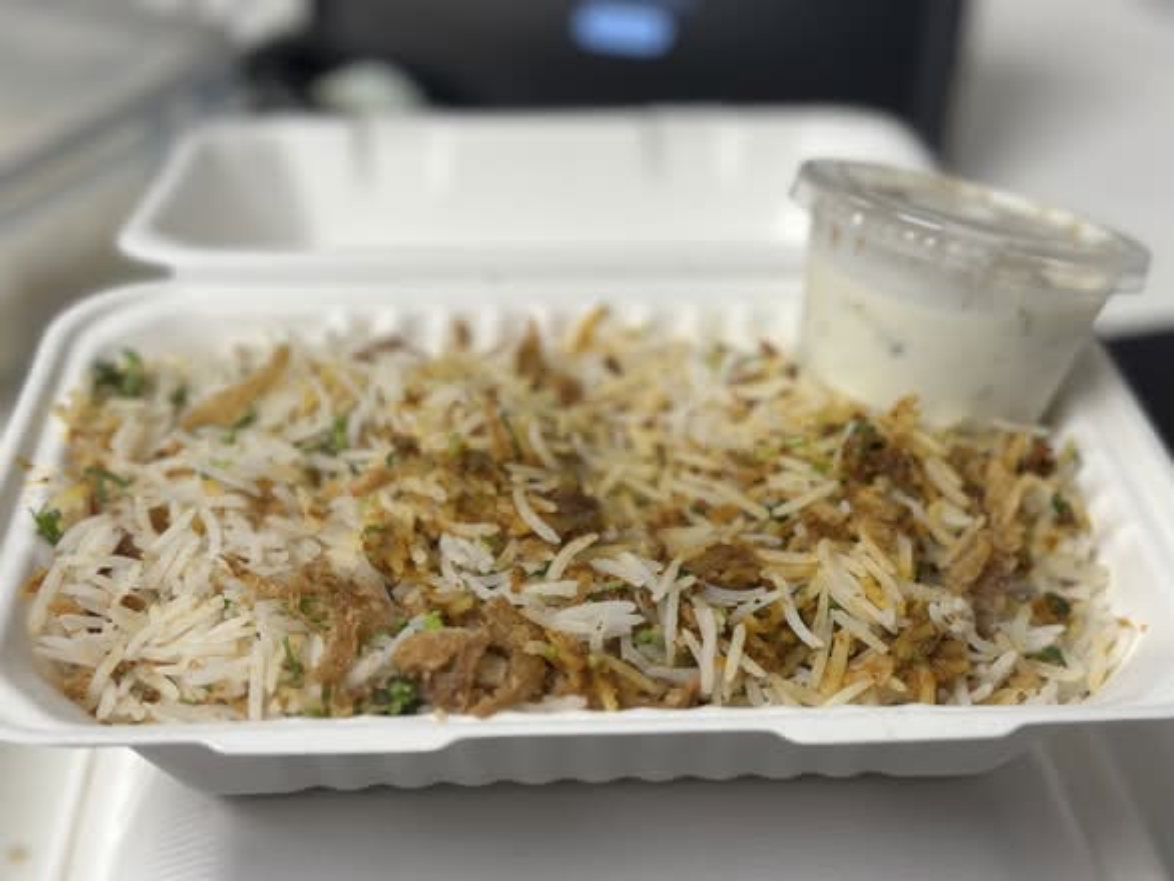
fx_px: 1629
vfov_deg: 30.3
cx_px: 587
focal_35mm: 48
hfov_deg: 39.6
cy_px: 440
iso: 100
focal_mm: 6.86
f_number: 1.78
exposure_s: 1/120
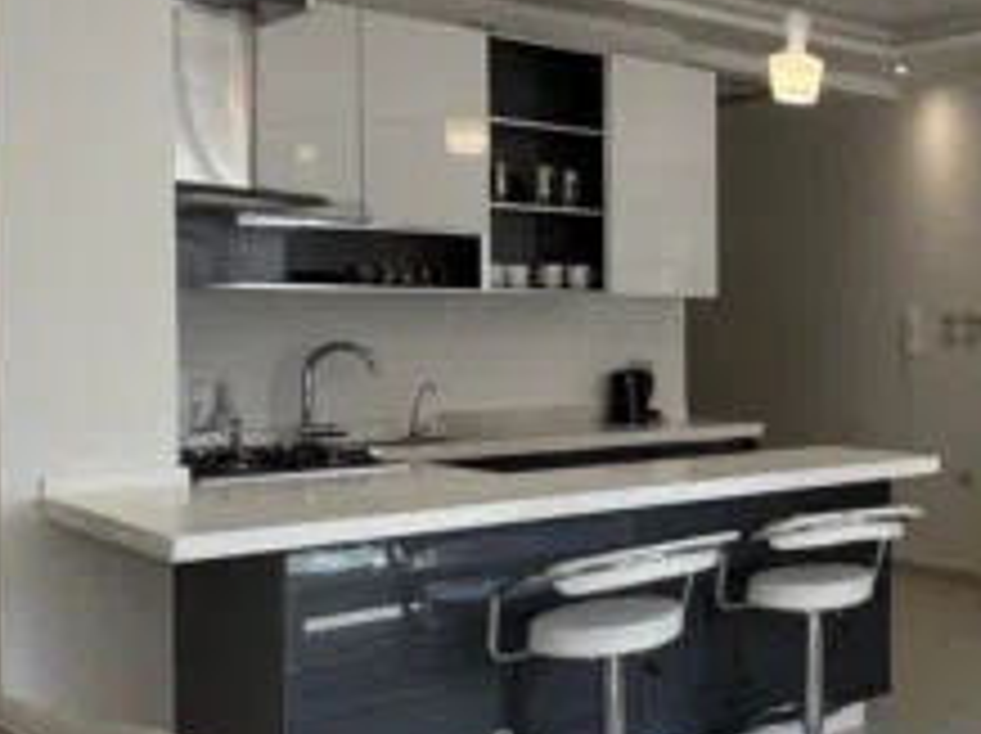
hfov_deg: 30.8
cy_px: 353
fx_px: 1274
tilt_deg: -1.0
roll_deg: -0.3
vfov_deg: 32.1
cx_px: 1336
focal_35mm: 45
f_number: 2.2
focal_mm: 2.22
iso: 50
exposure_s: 1/99
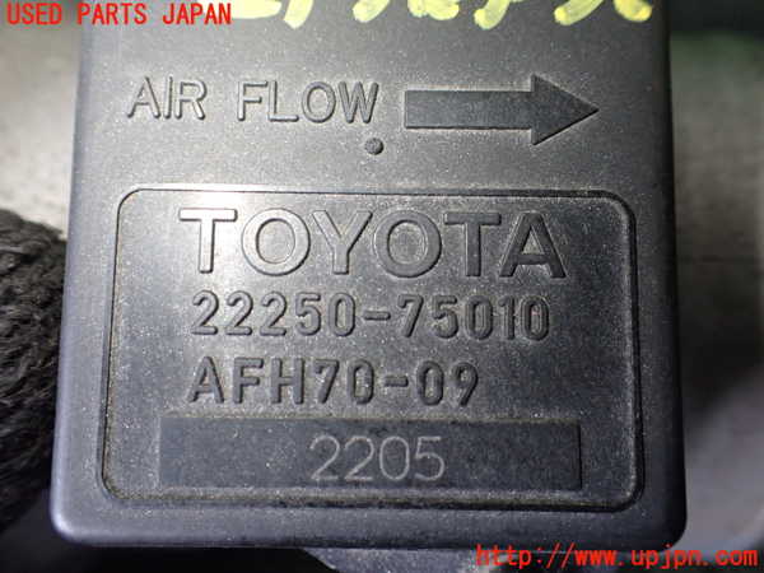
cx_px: 382
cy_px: 286
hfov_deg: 60.0
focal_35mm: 30
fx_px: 662
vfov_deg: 46.8
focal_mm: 5.4
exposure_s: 1/125
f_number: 2.3
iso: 320
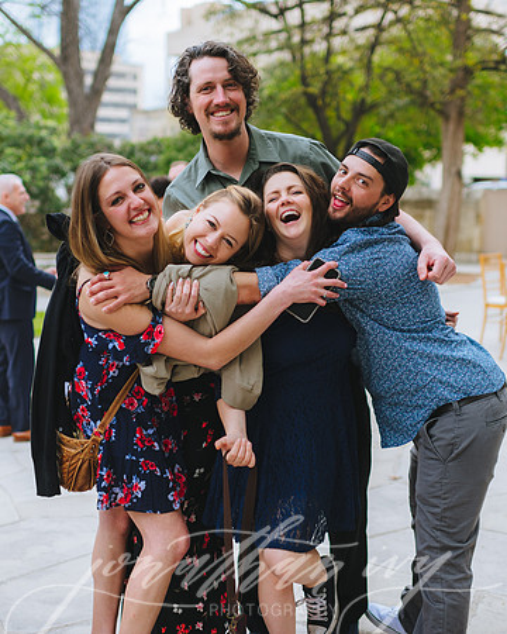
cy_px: 317
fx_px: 924
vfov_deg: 37.9
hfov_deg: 30.7
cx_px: 255
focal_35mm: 49
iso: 80
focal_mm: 35
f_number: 2
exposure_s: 1/800
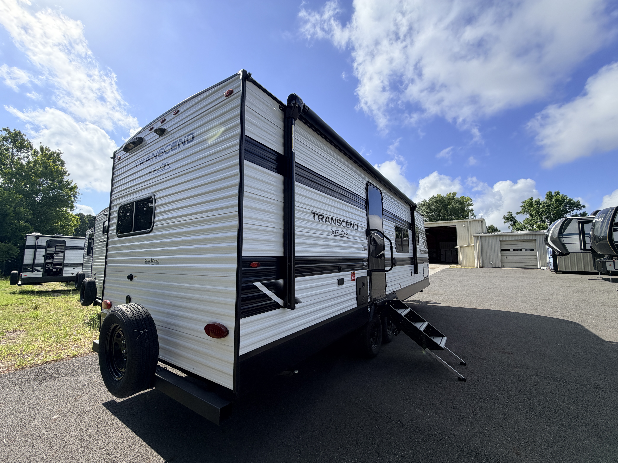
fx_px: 250
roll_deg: -0.5
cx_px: 309
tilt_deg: +5.0
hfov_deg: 102.1
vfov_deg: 85.7
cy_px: 232
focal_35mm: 14
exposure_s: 1/970
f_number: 2.2
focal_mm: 2.22
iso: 25
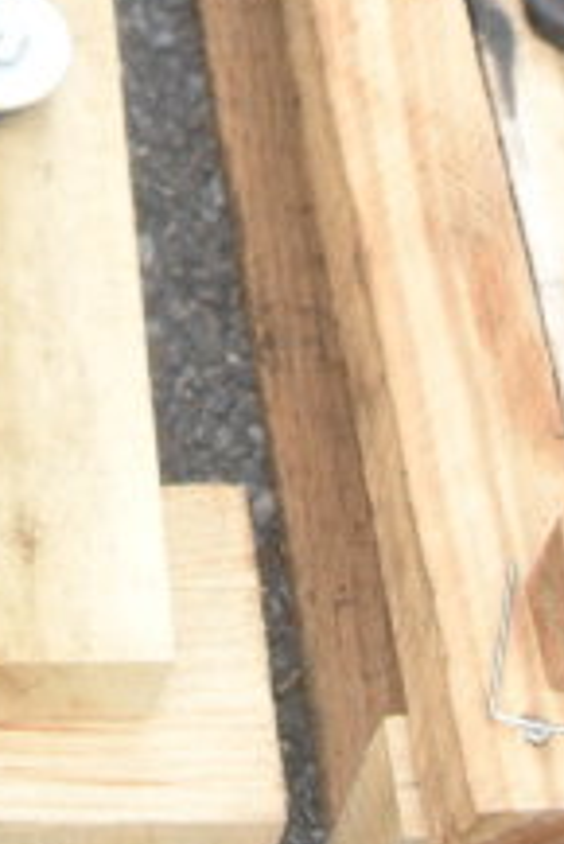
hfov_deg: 9.5
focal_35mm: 139
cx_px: -366
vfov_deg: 12.8
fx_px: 3261
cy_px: -862
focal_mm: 22
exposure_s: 1/80
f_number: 4.5
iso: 200
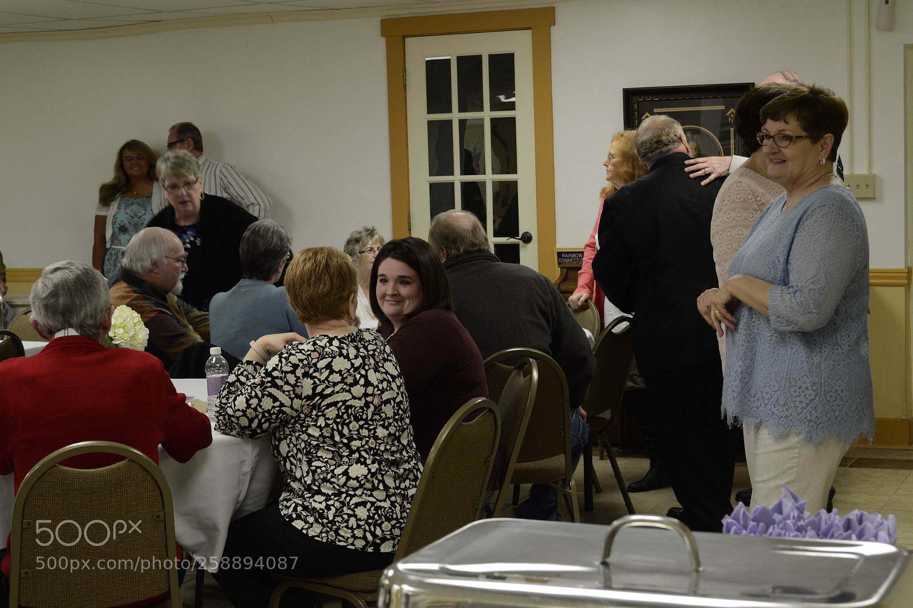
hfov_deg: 31.9
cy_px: 304
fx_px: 1597
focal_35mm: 63
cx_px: 456
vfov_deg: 21.6
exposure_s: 1/25
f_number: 7.1
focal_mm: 42
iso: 400
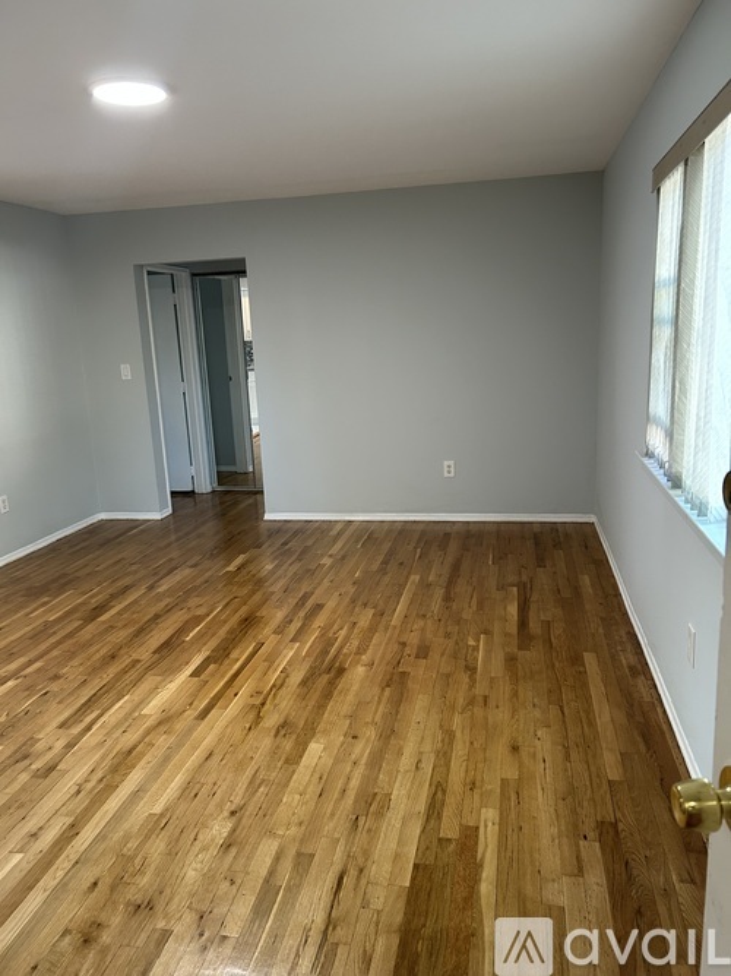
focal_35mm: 26
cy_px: 488
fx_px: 732
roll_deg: +2.5
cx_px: 366
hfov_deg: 53.0
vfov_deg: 67.3
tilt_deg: -13.2
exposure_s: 1/60
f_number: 1.5
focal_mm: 5.7
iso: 160
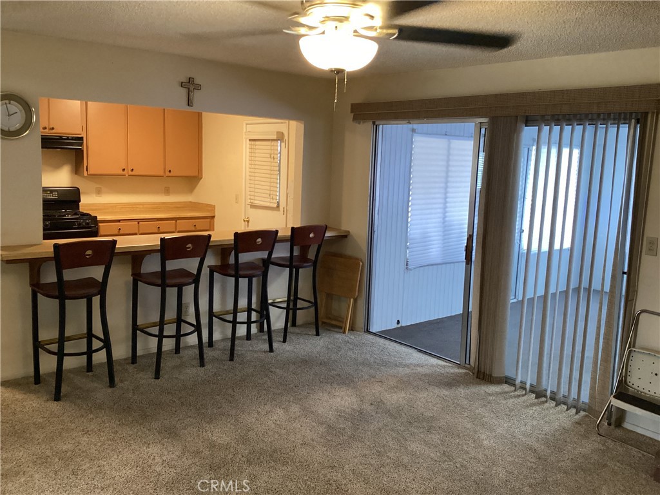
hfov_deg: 58.4
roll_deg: -1.0
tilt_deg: -7.7
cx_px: 330
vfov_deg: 45.4
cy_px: 248
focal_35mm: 31
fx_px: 591
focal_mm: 3.3
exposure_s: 1/60
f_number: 2.4
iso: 320
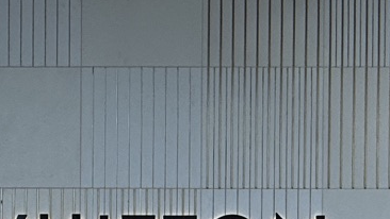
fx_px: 776
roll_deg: -0.9
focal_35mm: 75
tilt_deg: -0.4
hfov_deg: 27.0
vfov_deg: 11.4
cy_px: 611
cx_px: 19
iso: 50
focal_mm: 2.22
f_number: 2.2
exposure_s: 1/134
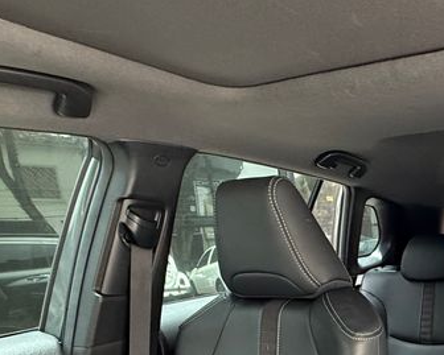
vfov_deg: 32.5
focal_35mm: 39
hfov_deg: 41.3
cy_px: 410
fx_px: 513
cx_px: 436
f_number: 2.2
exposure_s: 1/81
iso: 400
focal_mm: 2.22
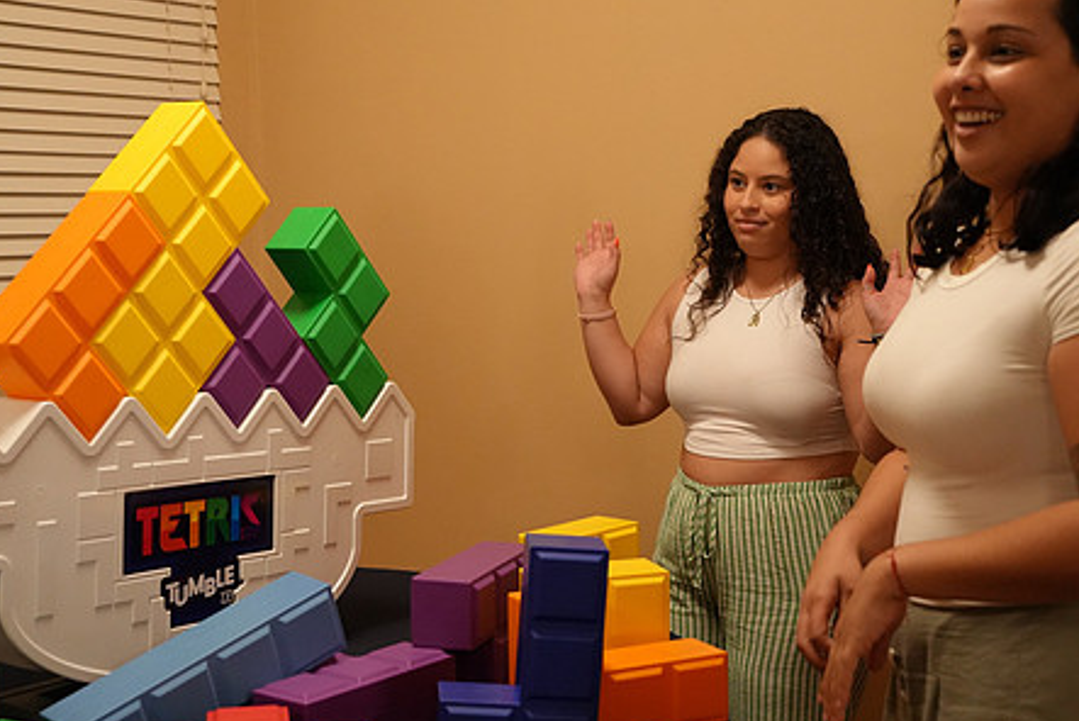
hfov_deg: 36.2
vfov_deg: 24.6
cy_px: 389
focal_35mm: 55
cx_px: 480
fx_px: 1649
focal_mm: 42
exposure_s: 1/160
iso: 6400
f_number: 4
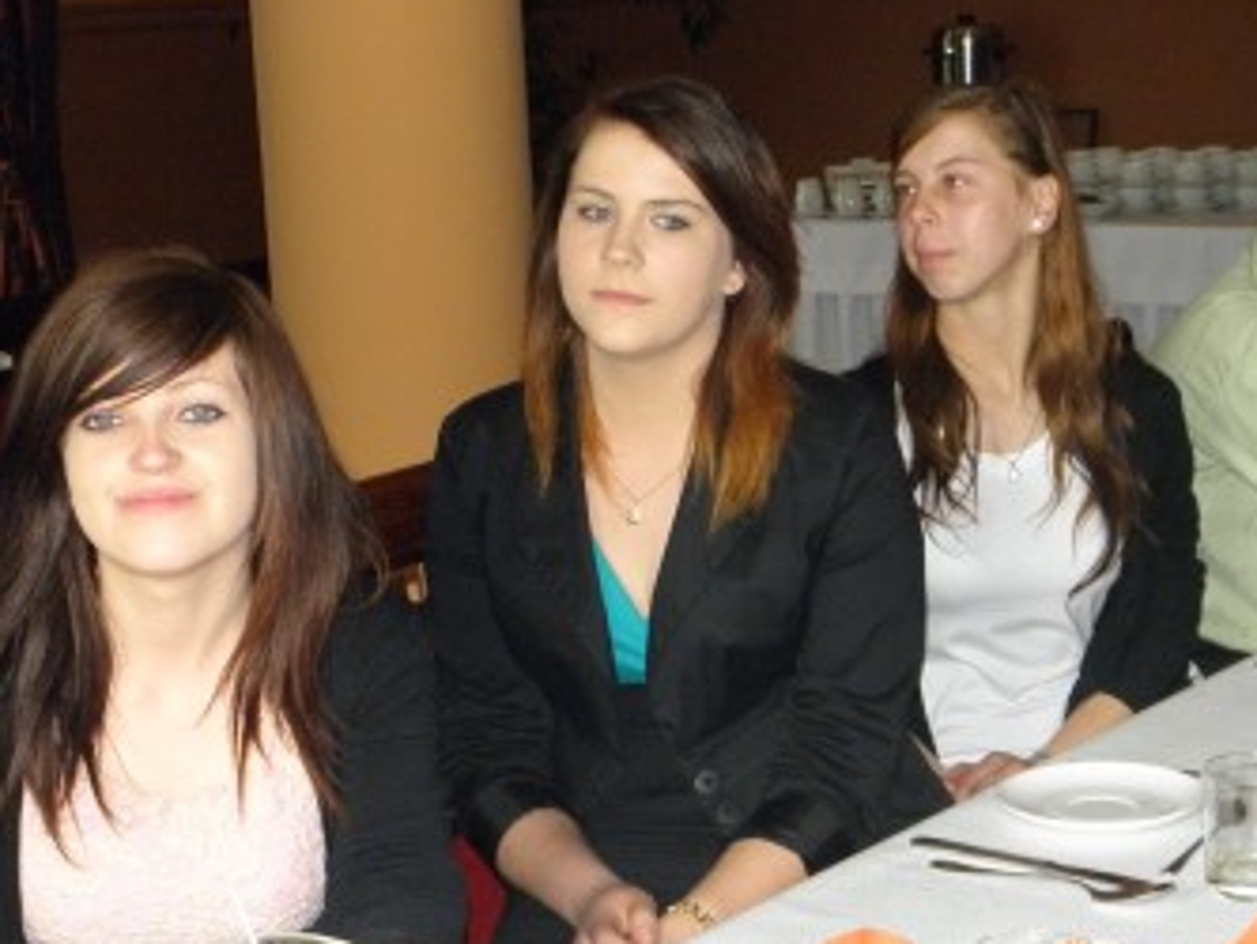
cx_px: 713
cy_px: 576
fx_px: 2398
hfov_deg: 29.3
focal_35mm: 66
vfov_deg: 22.2
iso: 320
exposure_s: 1/100
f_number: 3.9
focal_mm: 7.9
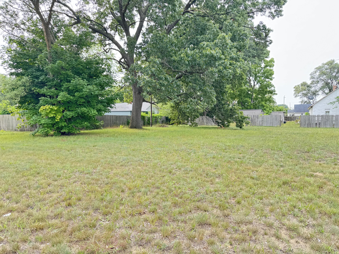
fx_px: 235
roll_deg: -0.2
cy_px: 127
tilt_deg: -3.4
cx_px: 170
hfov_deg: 71.6
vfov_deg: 56.8
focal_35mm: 24
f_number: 1.78
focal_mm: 6.76
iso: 80
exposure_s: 1/227
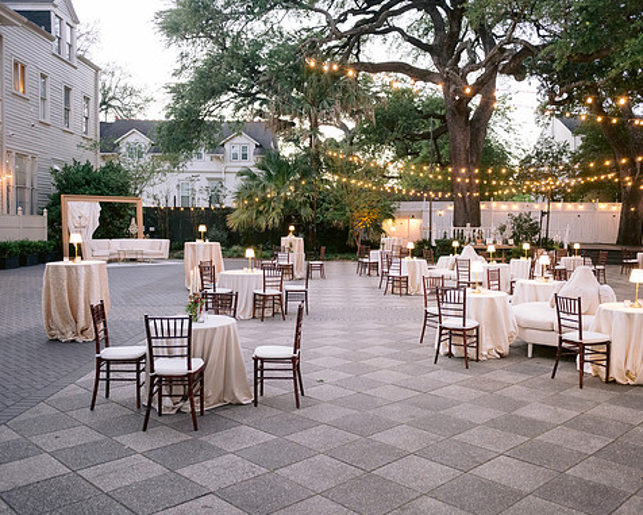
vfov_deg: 45.8
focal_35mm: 32
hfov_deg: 55.6
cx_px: 351
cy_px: 258
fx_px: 609
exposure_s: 1/40
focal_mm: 28
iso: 1250
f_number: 3.2
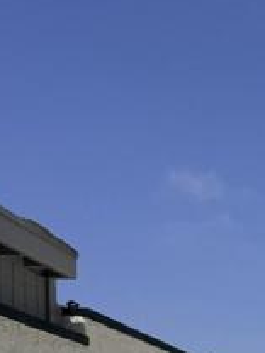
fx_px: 1204
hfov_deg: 11.0
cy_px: 504
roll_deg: -1.1
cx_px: 583
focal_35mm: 118
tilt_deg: +0.1
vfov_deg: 15.6
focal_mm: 6.76
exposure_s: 1/14286
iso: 80
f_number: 1.78
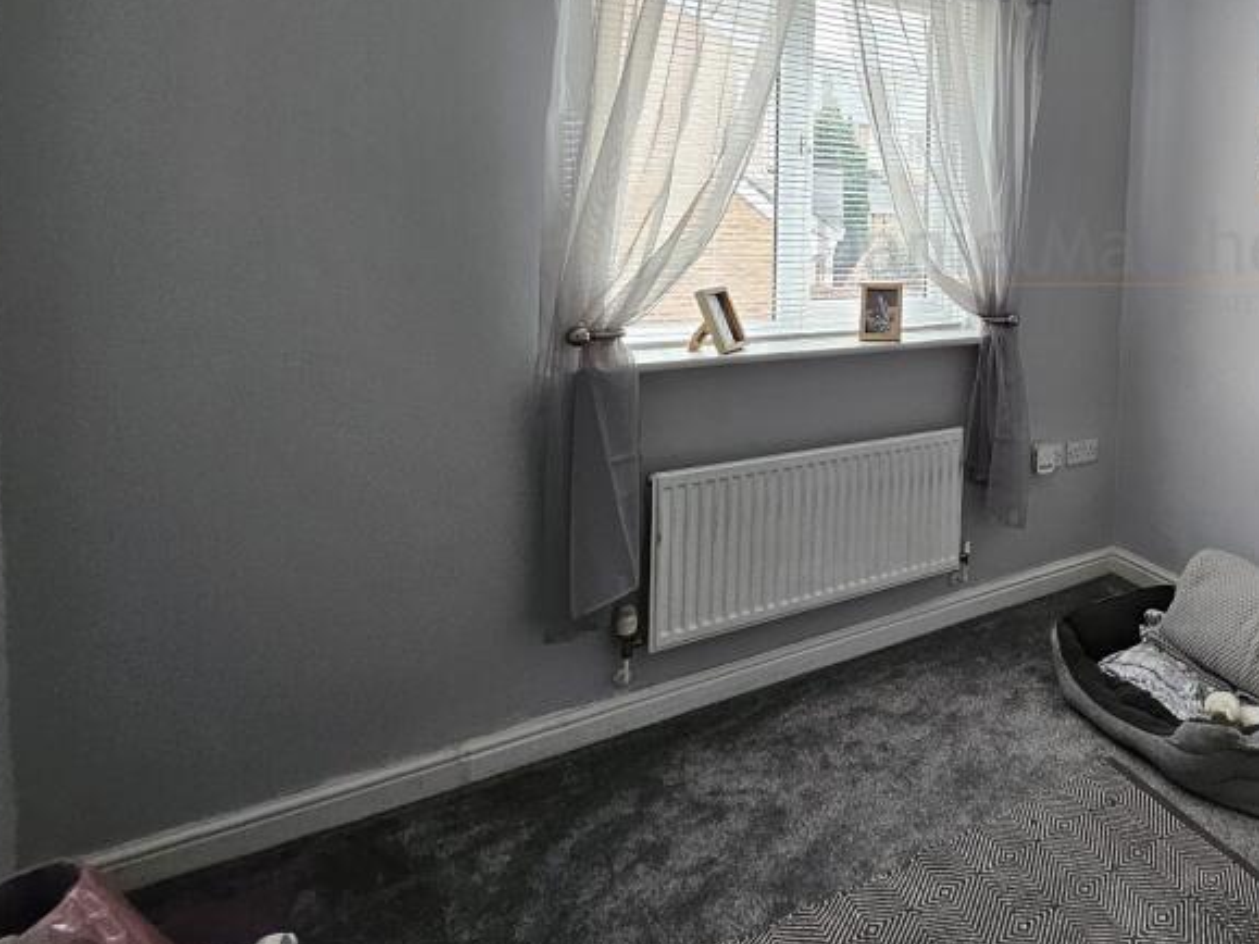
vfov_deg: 56.6
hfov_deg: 64.3
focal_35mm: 23
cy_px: 263
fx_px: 836
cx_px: 1081
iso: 160
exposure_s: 1/50
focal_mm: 1.74
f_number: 2.2
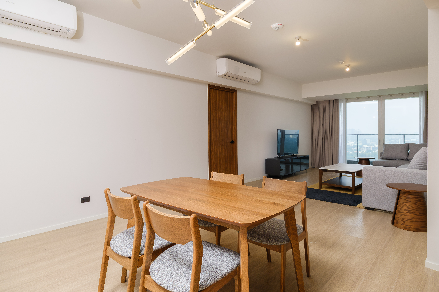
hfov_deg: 86.9
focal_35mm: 19
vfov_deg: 64.6
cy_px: 146
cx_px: 220
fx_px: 232
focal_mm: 12.7
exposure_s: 1/160
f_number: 8
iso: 500
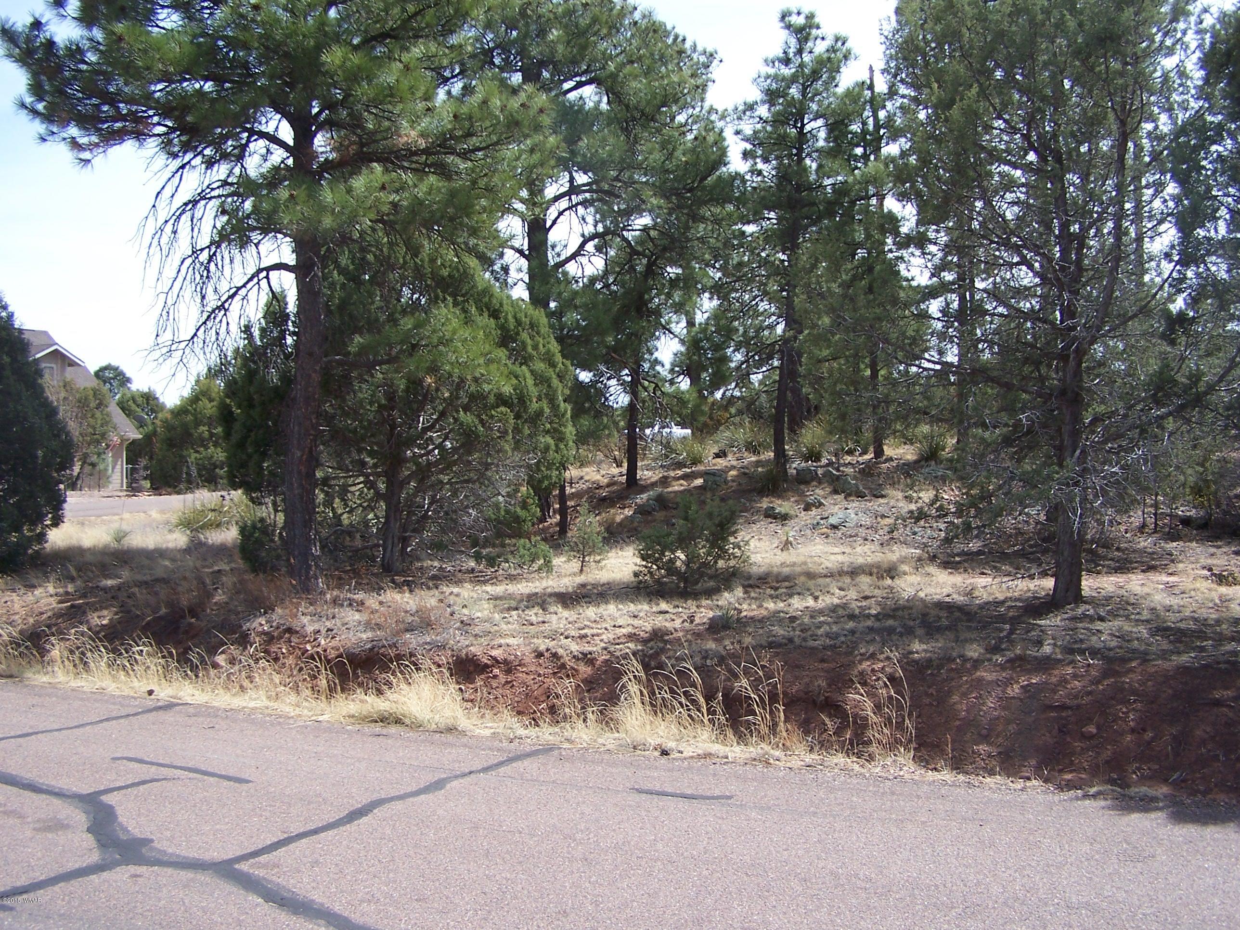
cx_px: 620
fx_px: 1361
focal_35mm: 38
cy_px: 465
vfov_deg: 37.7
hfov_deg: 49.0
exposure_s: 1/750
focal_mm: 6.3
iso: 80
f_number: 2.8
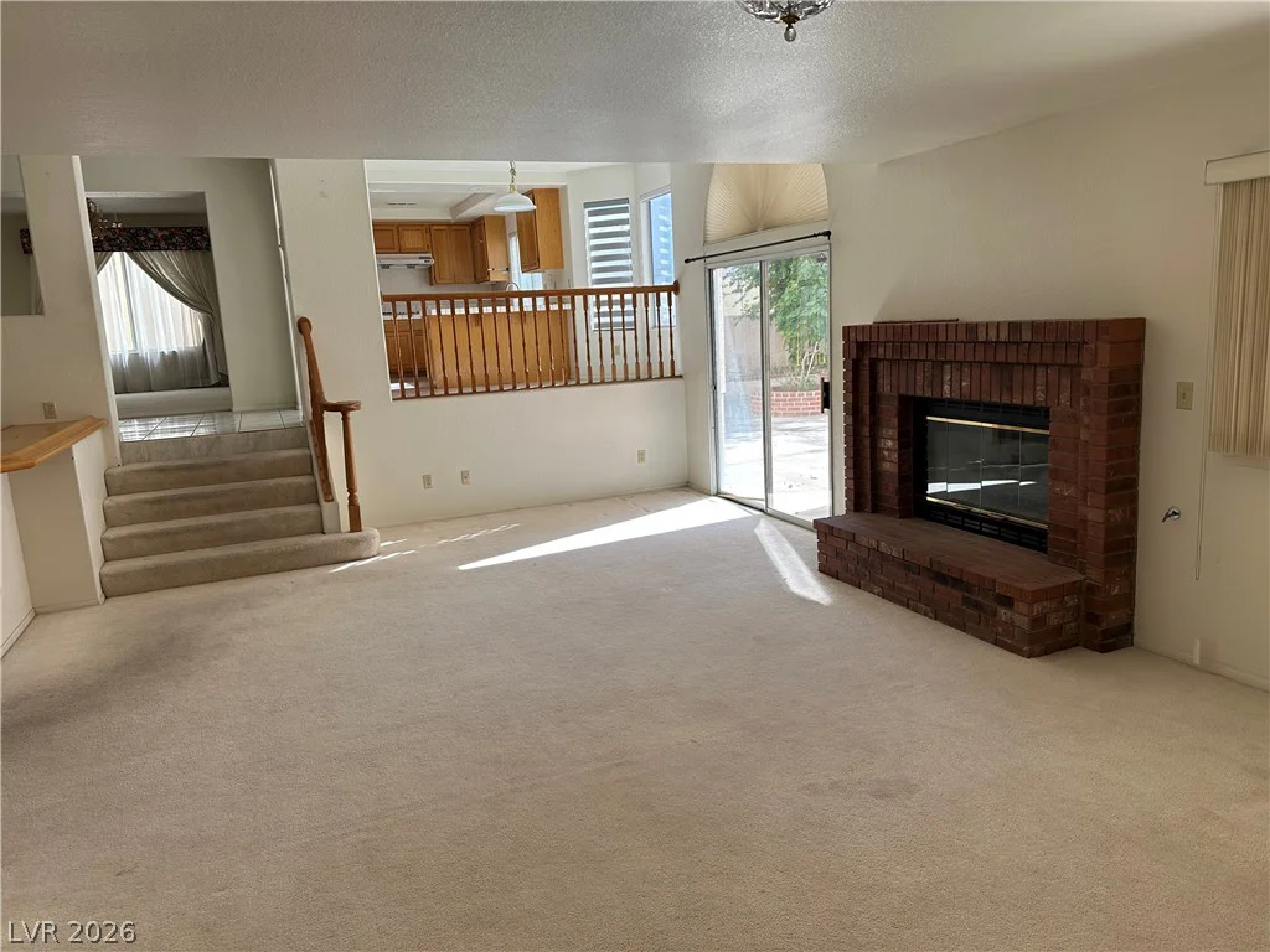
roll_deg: +2.7
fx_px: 881
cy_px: 476
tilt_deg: -9.5
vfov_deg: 56.8
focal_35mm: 24
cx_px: 635
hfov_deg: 71.6
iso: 80
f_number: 1.78
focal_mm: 6.86
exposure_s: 1/543
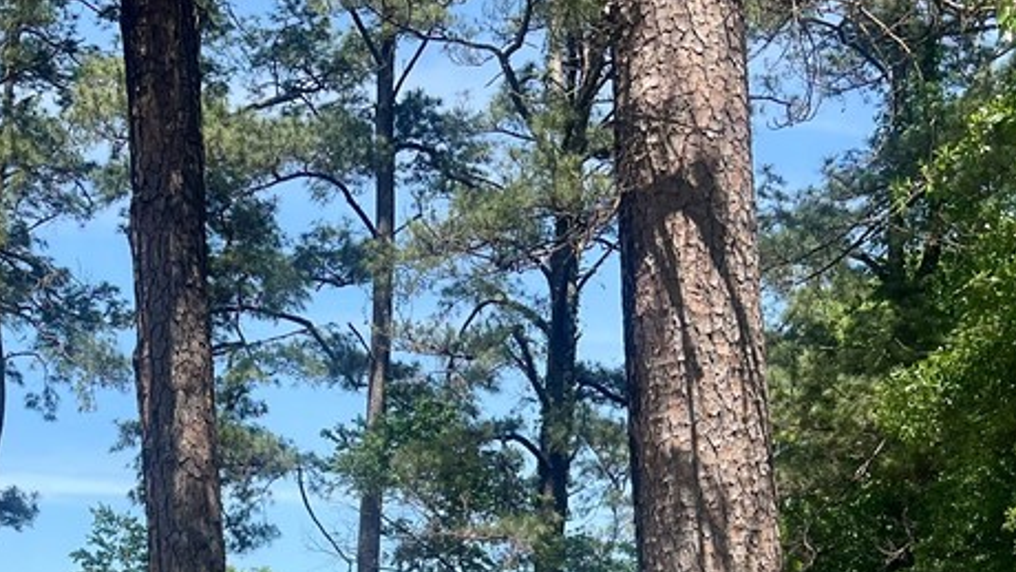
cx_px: 236
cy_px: 764
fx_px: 1698
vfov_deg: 17.8
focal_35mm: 63
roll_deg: -1.5
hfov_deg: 32.6
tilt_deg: -0.2
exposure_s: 1/2165
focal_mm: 5.7
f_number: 1.5
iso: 50
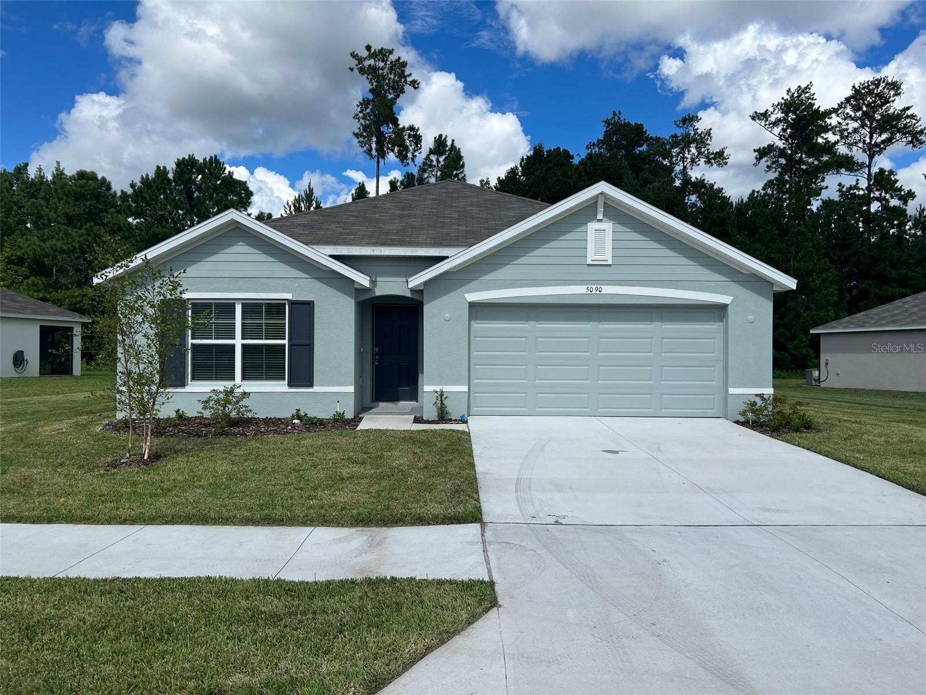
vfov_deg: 53.1
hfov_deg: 67.3
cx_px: 463
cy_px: 348
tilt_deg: +2.5
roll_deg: +0.4
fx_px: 696
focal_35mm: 26
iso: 50
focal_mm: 5.7
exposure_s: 1/6579
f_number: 1.5
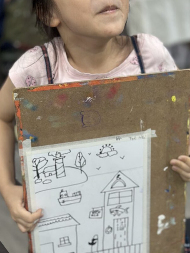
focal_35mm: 79
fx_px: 578
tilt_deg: -24.9
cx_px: 122
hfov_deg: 18.6
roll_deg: +1.1
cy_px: 121
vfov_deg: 24.7
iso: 125
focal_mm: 6.86
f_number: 1.78
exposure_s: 1/100
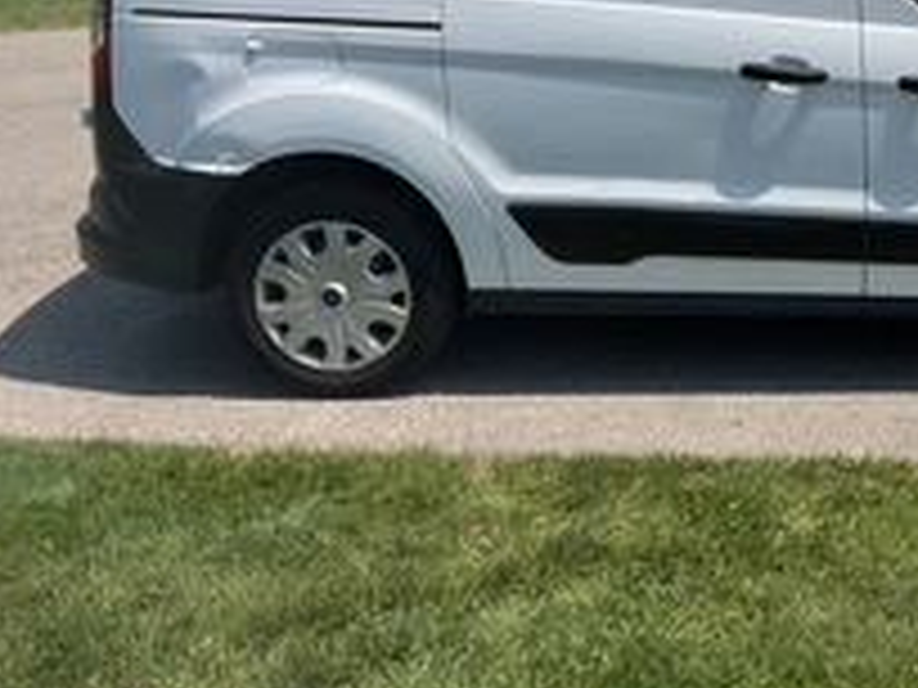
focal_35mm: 57
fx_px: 1512
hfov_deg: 31.8
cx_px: 860
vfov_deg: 24.8
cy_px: 58
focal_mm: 3
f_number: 1.8
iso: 25
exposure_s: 1/2667
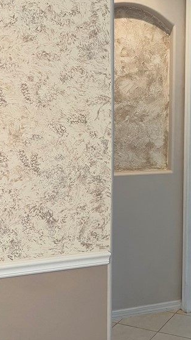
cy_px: 142
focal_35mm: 52
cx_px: 187
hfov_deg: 22.3
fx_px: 468
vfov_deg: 39.7
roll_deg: -0.2
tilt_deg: -4.3
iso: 100
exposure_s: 1/60
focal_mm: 5.7
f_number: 1.5
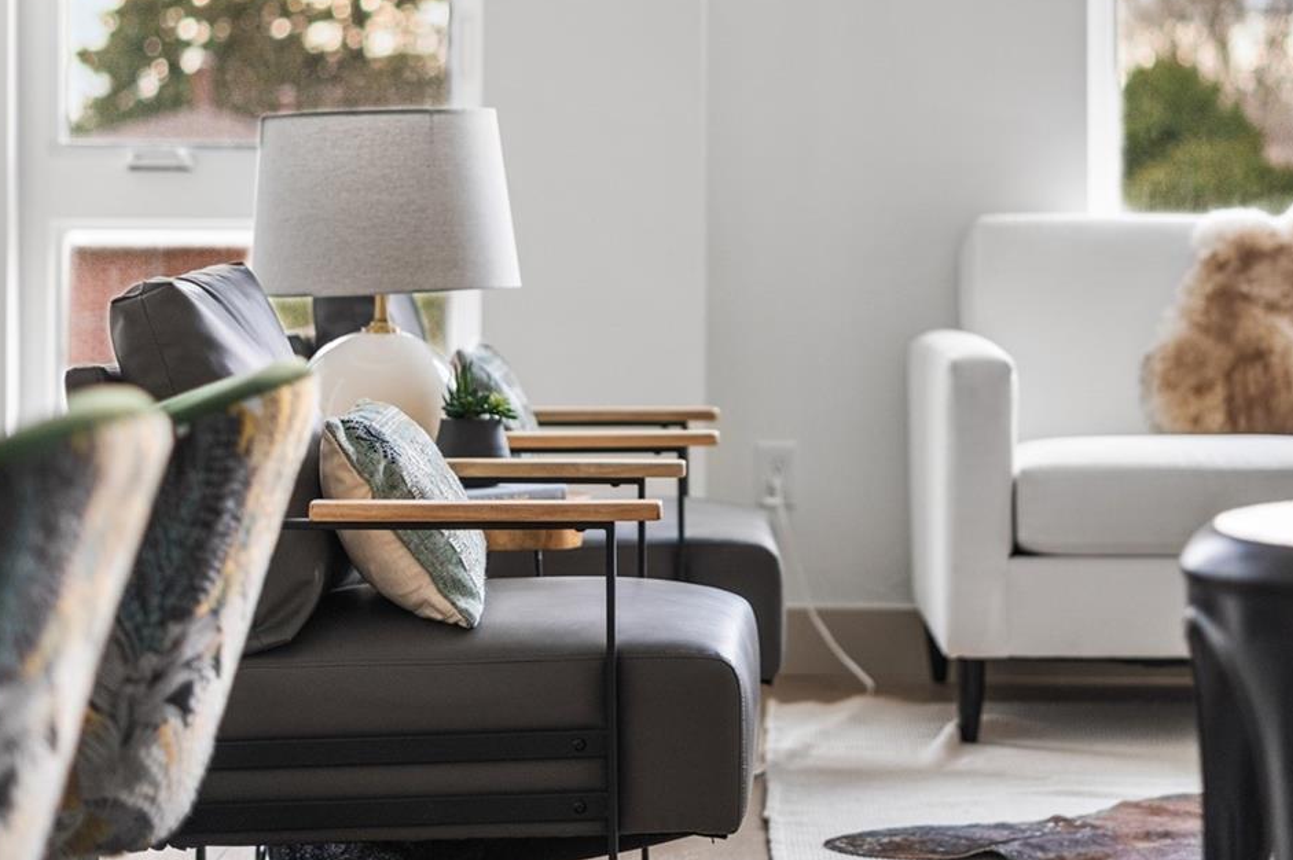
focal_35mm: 85
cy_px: 273
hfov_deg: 23.9
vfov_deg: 16.0
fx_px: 3051
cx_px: 731
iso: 500
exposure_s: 1/60
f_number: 1.8
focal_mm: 50
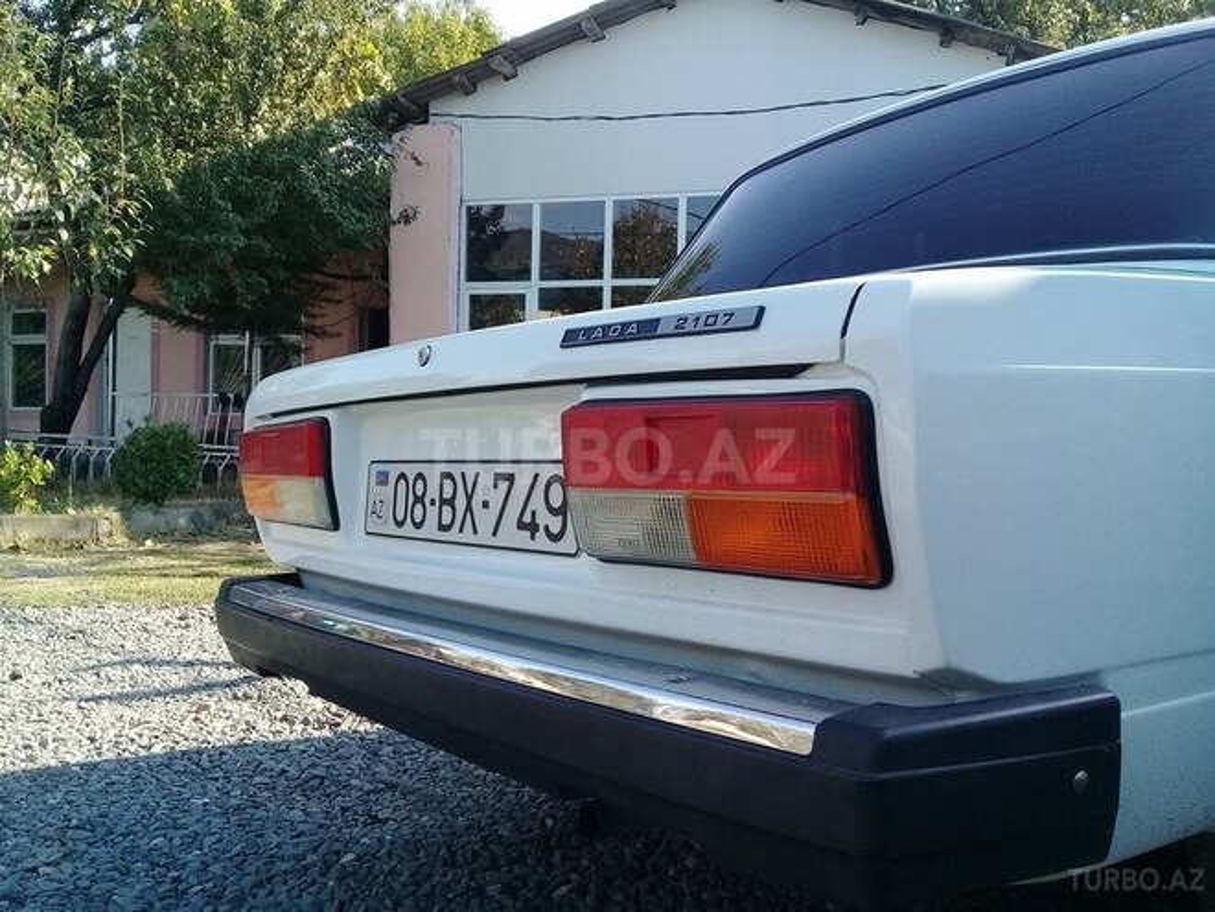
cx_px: 608
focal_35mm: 31
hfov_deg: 58.4
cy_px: 456
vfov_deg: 45.4
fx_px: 1088
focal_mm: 3.3
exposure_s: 1/300
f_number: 2.2
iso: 50
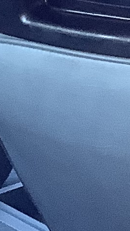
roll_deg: +1.6
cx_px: -122
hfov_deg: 5.1
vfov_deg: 9.3
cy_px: 96
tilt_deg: -16.6
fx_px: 1422
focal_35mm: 232
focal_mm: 3.3
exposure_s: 1/60
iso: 125
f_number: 2.4
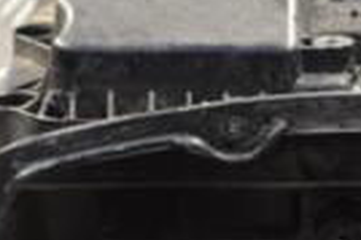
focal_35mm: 370
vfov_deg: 3.7
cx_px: 393
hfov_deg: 5.6
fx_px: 3708
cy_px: 175
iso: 1000
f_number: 5.6
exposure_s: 1/30
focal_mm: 55
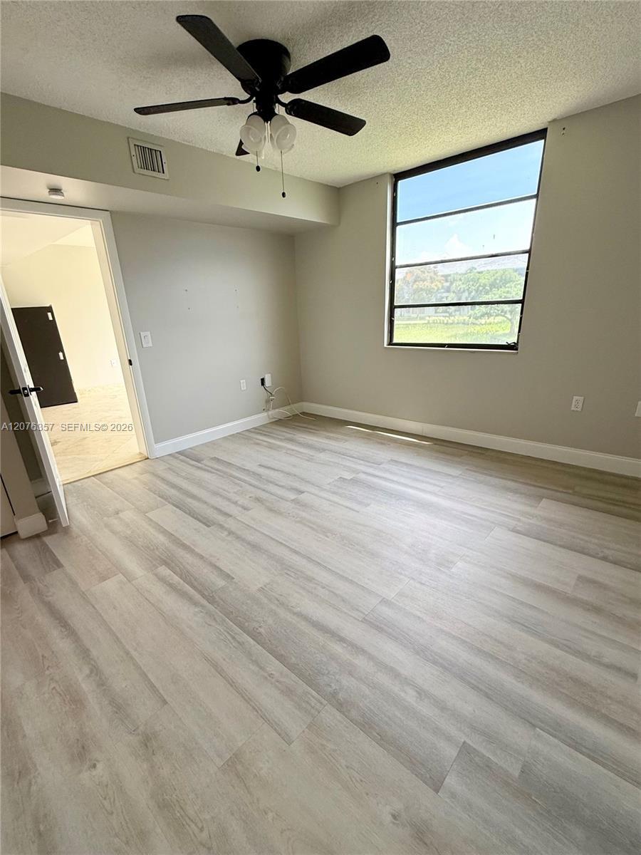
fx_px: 346
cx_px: 320
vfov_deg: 102.1
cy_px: 428
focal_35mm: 14
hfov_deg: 85.7
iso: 125
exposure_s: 1/120
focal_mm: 2.22
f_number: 2.2
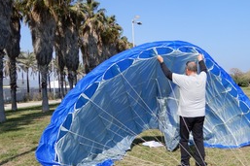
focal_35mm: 35
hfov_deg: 54.4
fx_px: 243
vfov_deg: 37.8
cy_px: 90
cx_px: 130
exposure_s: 1/800
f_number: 3.4
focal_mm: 4.3
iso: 80
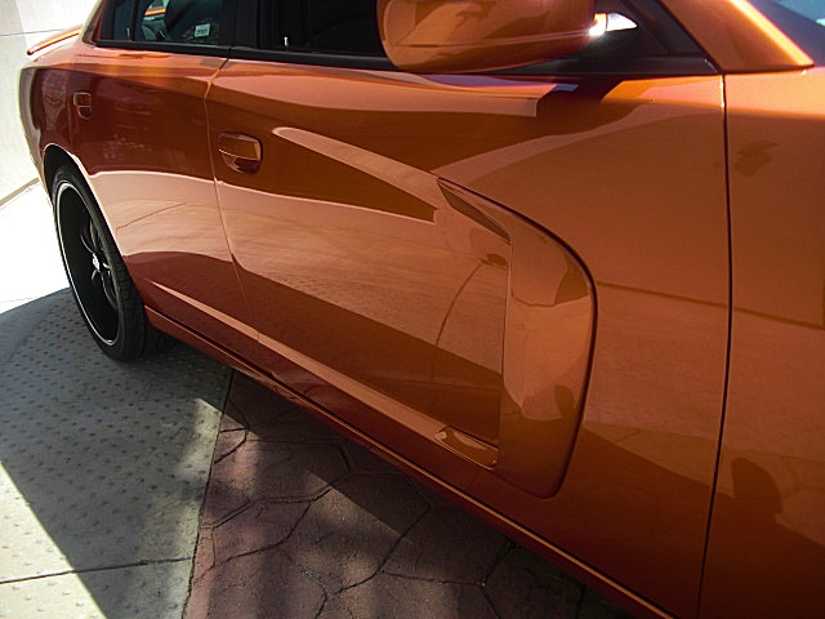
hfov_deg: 51.4
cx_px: 412
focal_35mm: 36
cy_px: 310
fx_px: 858
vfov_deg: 39.7
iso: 50
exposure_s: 1/500
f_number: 2.8
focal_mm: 6.3
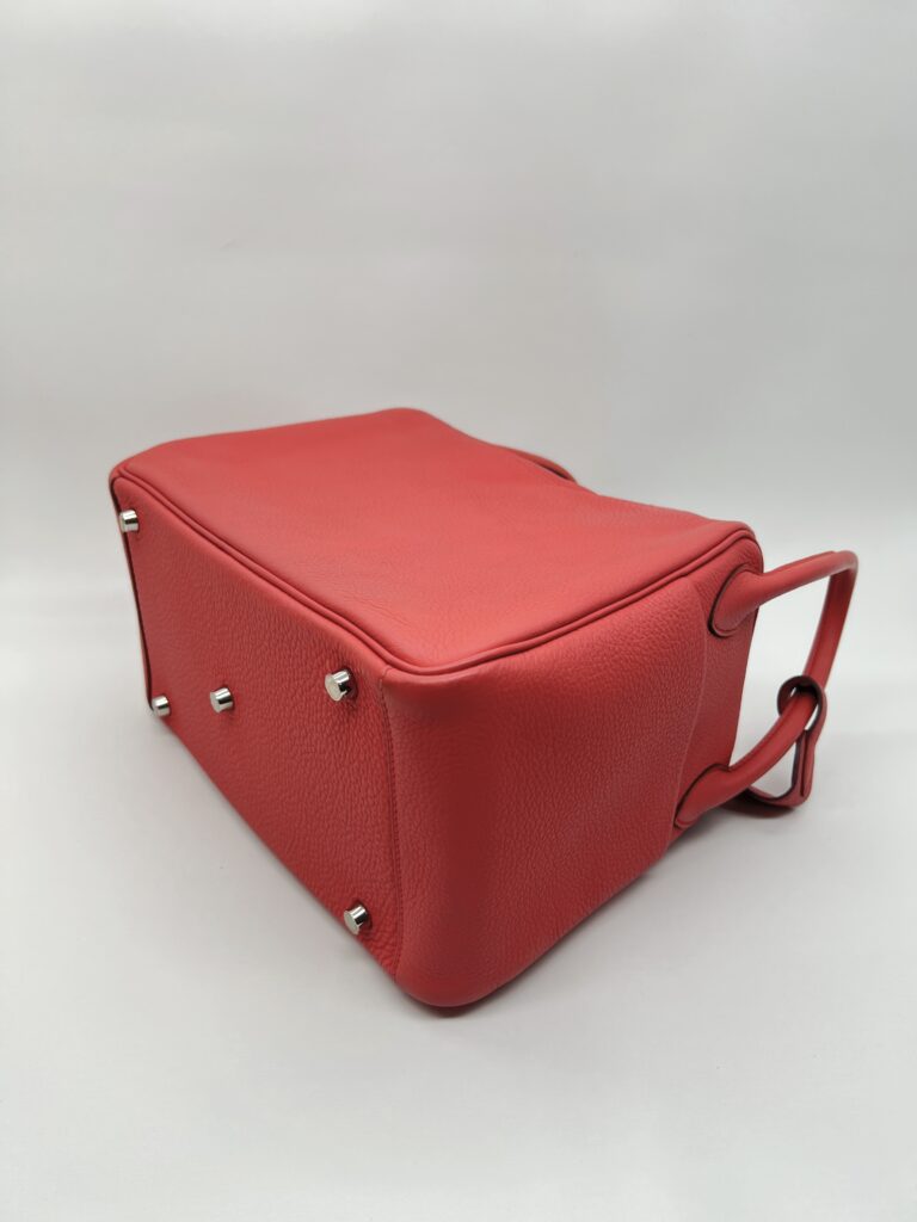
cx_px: 458
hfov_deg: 53.1
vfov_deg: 67.3
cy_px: 611
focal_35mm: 26
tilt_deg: -23.5
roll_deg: -2.9
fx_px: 918
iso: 32
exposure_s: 1/103
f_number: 1.5
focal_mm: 5.7
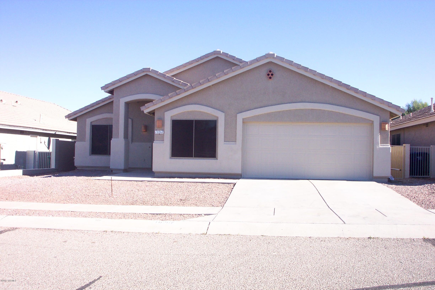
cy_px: 145
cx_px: 218
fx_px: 423
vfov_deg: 37.9
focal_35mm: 35
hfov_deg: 54.4
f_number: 9.5
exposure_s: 1/90
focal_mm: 7.5
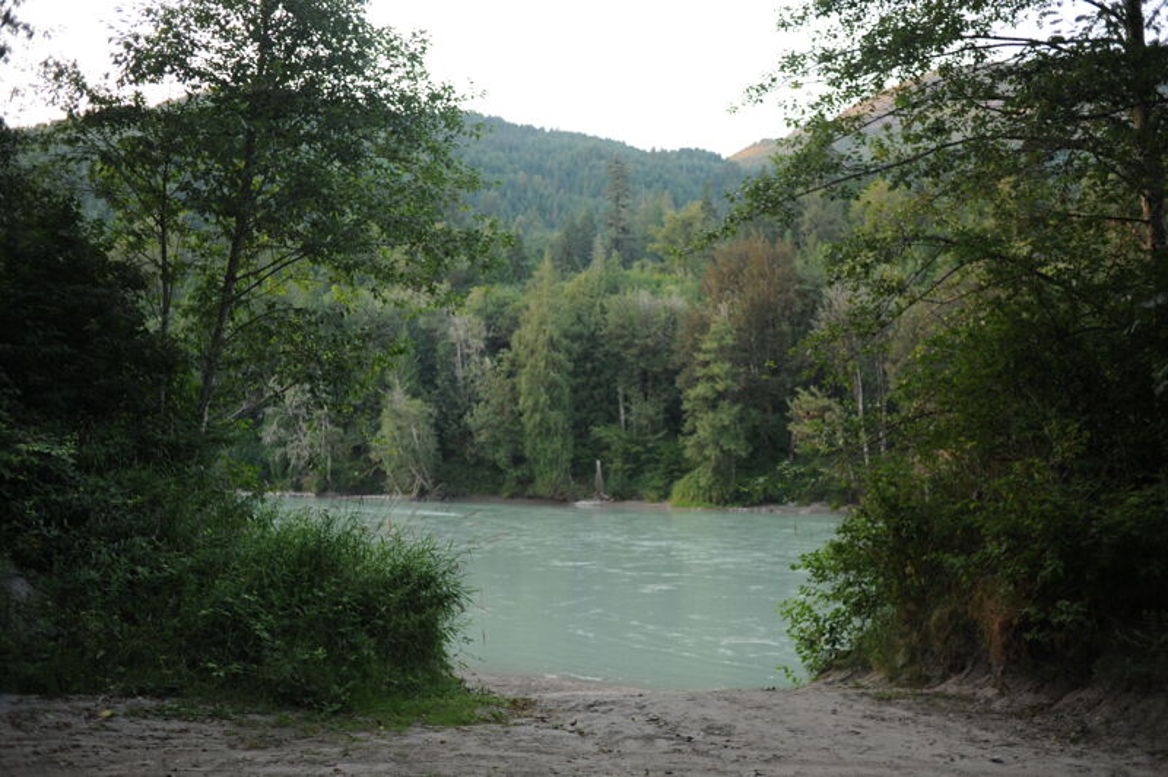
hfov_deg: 54.5
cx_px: 584
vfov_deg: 37.8
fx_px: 1135
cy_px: 388
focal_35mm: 35
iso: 200
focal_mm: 35
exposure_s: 1/60
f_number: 2.8
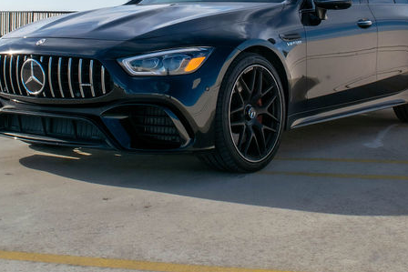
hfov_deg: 28.1
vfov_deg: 18.3
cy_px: -22
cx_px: 209
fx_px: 816
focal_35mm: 72
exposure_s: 1/500
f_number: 11
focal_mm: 21
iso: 200
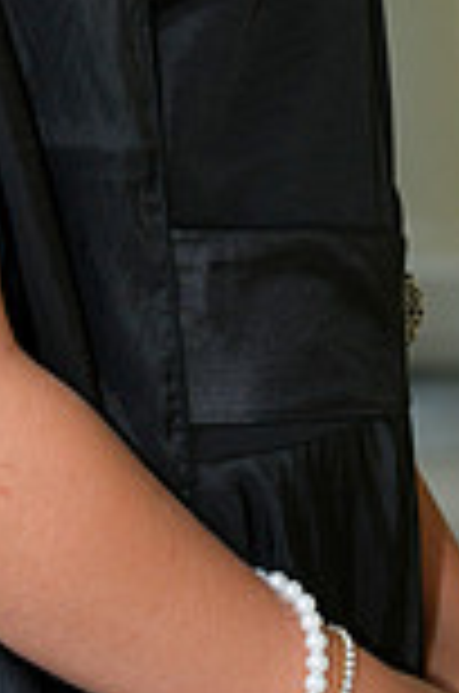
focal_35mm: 322
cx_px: 119
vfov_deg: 6.3
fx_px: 6186
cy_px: -292
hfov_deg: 4.2
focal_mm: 110
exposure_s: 1/160
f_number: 5.6
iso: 640
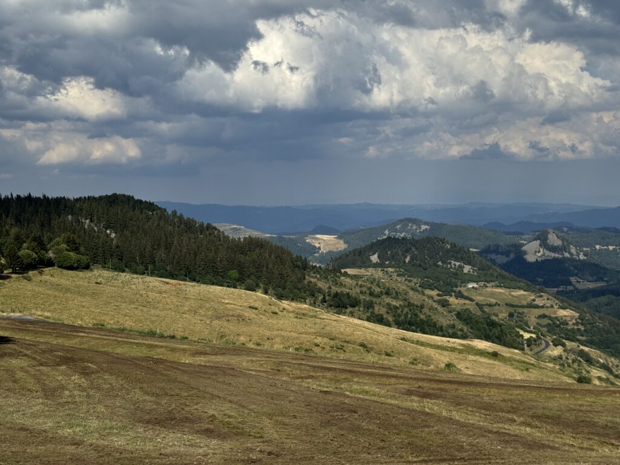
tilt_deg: -3.9
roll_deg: +0.0
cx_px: 310
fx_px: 860
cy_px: 232
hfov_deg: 39.7
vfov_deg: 30.3
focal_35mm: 48
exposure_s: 1/7937
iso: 64
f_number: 1.78
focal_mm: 6.76
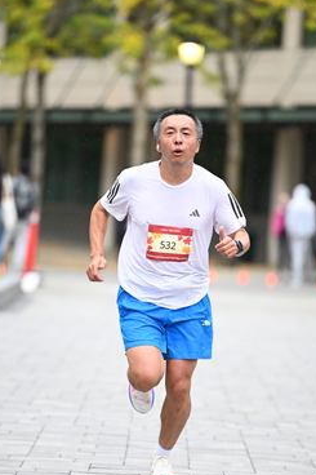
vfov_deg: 6.9
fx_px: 3940
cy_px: 310
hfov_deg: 4.6
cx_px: 188
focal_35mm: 299
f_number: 2.8
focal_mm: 200
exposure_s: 1/1600
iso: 1250
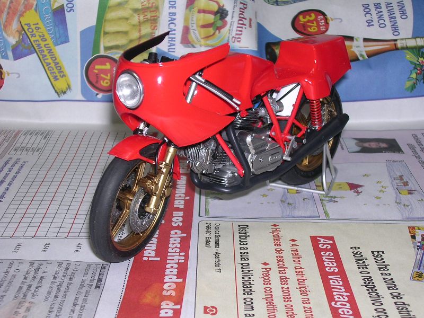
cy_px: 159
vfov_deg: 21.9
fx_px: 821
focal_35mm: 67
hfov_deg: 29.0
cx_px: 212
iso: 100
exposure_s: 1/60.1
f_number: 3.6
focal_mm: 10.2
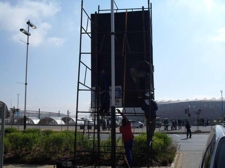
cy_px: 84
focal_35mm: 38
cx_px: 112
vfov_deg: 37.7
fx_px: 247
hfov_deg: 49.0
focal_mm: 6.3
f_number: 8.3
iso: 80
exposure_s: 1/350
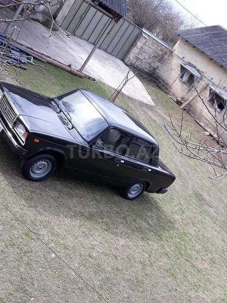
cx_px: 114
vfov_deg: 65.3
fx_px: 236
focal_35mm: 27
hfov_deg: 51.4
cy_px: 152
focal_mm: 3.71
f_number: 1.7
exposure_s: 1/475
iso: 40
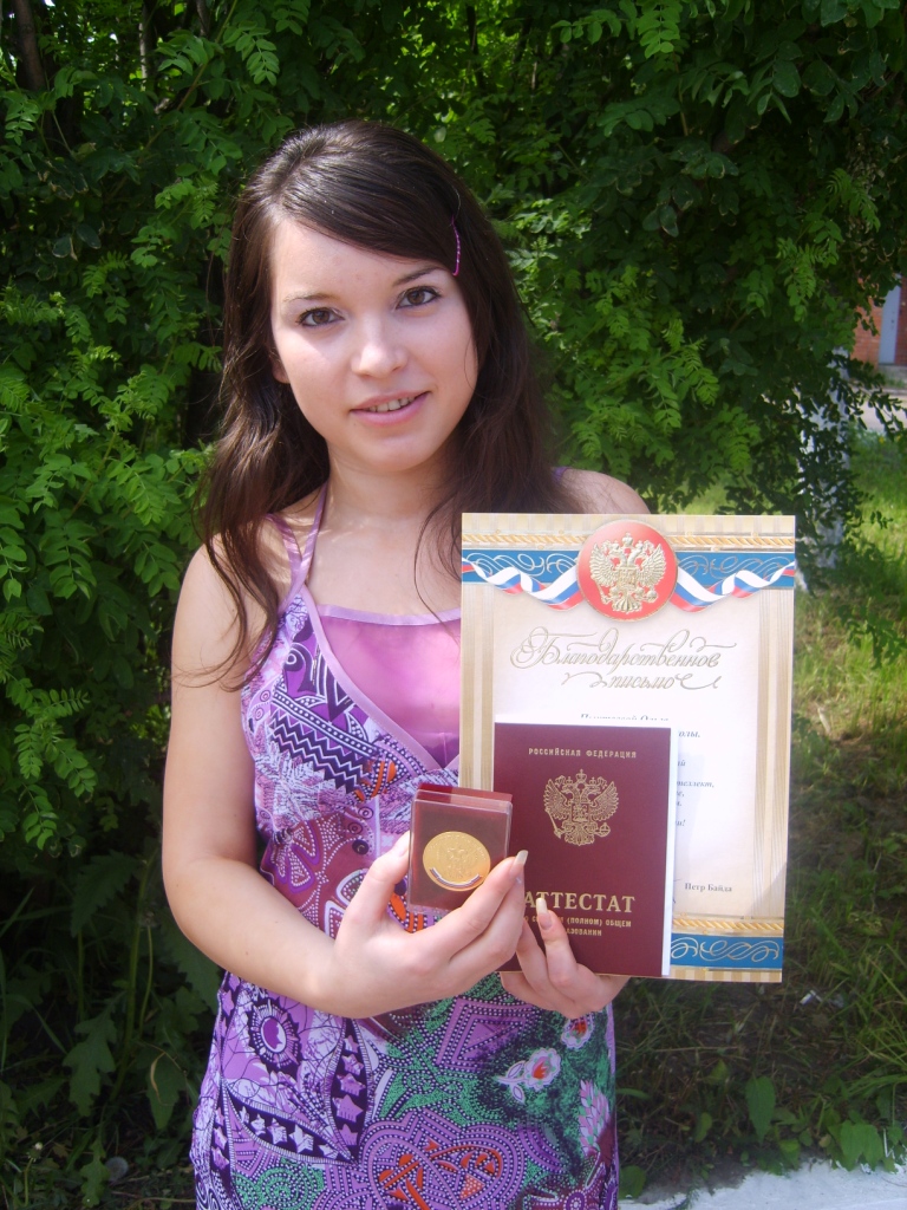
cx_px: 454
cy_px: 605
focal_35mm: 35
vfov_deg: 52.6
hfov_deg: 40.7
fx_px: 1223
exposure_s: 1/350
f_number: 2.8
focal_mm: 7.4
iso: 50
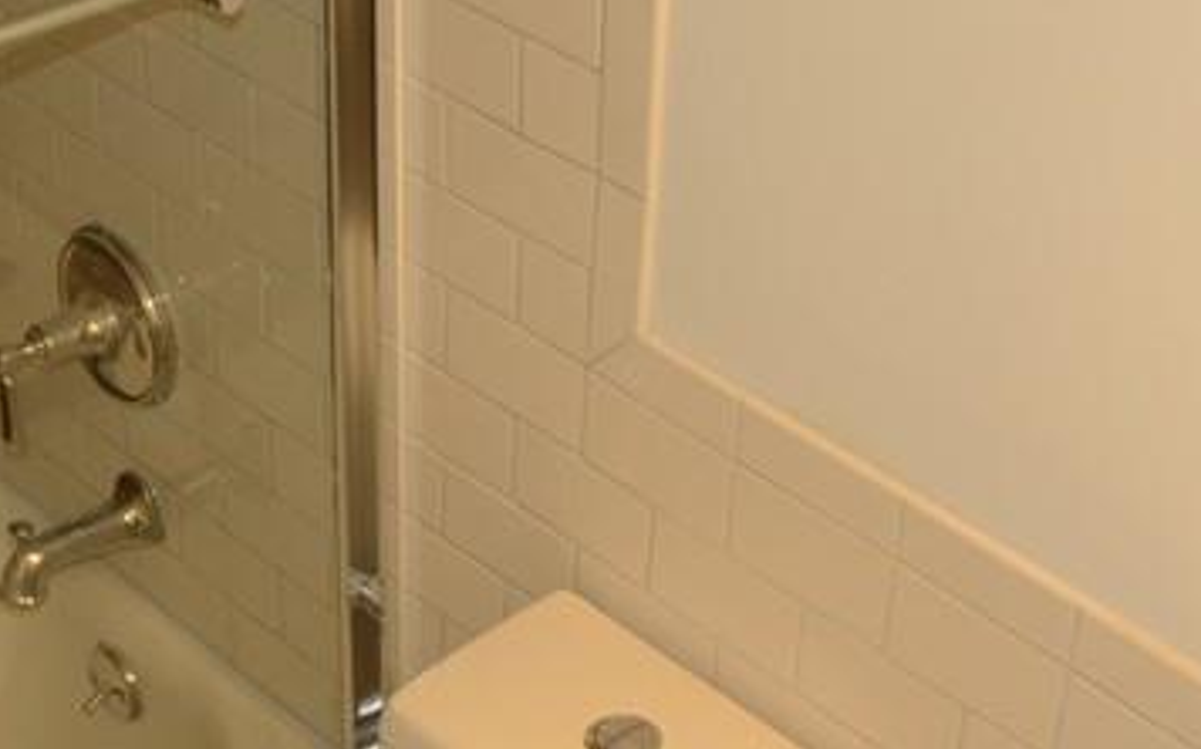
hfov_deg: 24.7
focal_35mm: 84
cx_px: 582
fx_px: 2748
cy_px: 999
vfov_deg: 14.8
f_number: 4.5
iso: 400
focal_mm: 18
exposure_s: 1/60
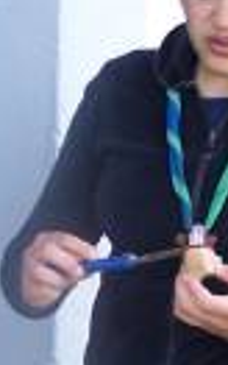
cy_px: 281
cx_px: -49
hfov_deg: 7.0
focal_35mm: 186
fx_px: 1847
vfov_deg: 11.2
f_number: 2.8
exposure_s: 1/60
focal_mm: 7.1
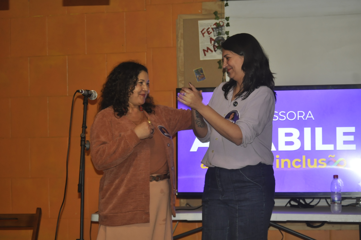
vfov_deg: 16.5
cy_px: 120
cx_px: 180
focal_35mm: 82
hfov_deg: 24.6
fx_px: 826
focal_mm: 55
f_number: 4
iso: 800
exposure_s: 1/60
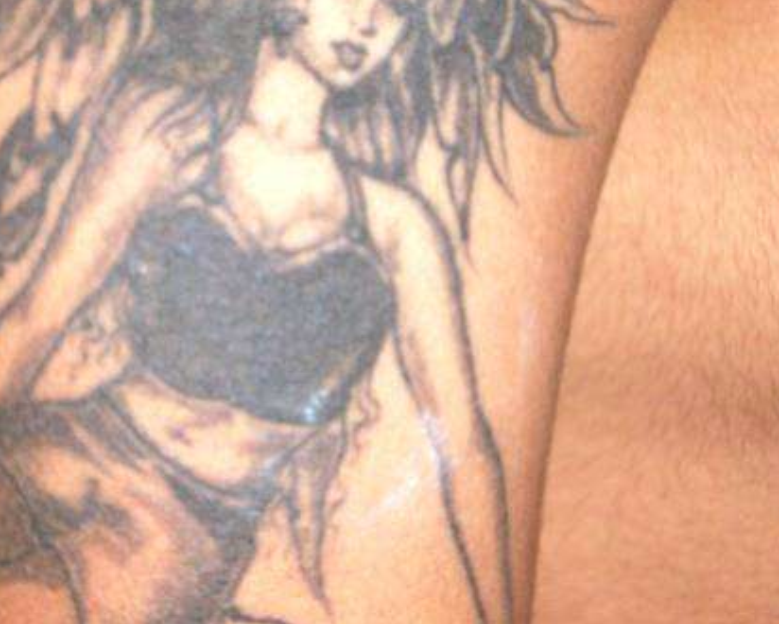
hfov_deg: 13.7
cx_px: 286
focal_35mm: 140
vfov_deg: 11.0
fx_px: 3229
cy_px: 174
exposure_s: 1/60
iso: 64
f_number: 4.2
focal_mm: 12.8
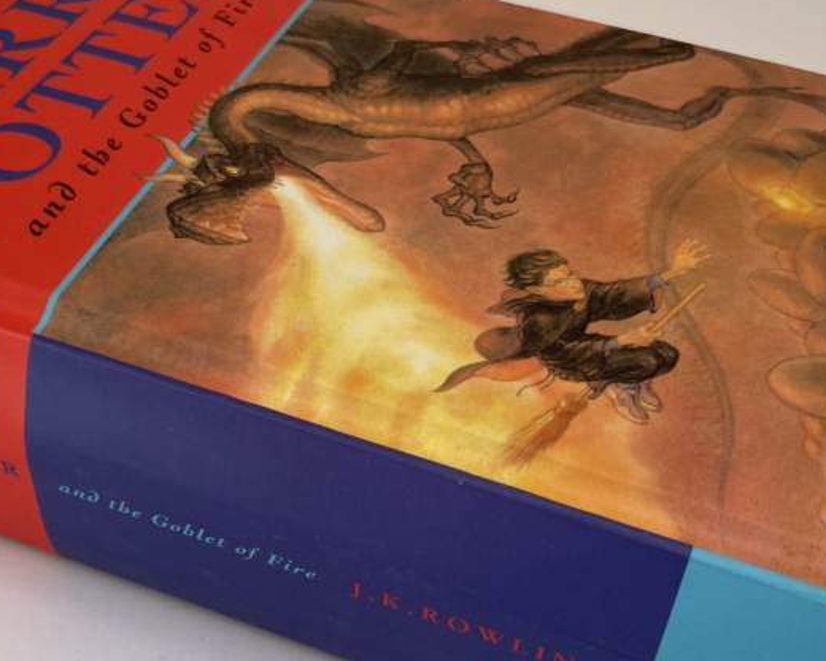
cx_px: 313
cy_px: 408
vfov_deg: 30.1
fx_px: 1222
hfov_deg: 37.1
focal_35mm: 50
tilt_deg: -46.5
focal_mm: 4.2
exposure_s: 1/626
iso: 32
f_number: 1.6
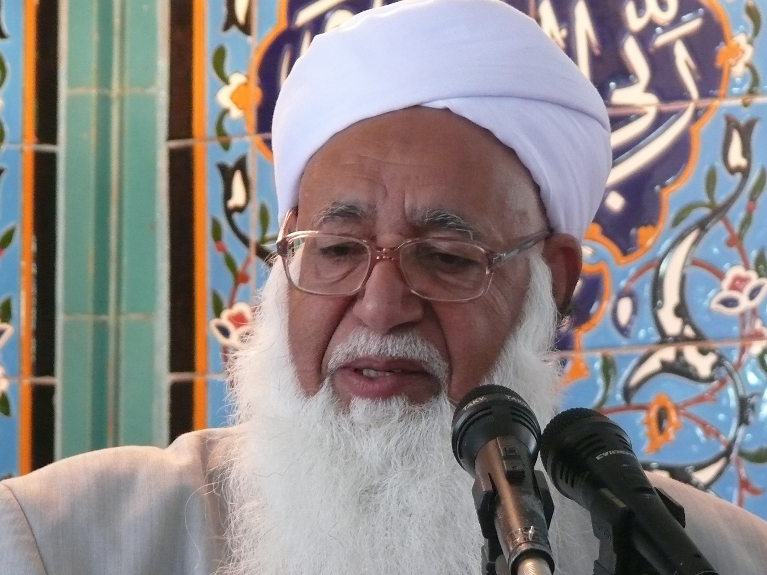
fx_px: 7003
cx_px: 440
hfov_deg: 6.3
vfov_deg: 4.7
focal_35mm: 316
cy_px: 357
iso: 400
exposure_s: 1/30
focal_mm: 45.2
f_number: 3.6
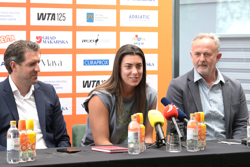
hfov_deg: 17.1
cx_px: 125
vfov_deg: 11.4
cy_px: 84
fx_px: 833
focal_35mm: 120
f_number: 7.1
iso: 1250
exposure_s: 1/250
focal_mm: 120
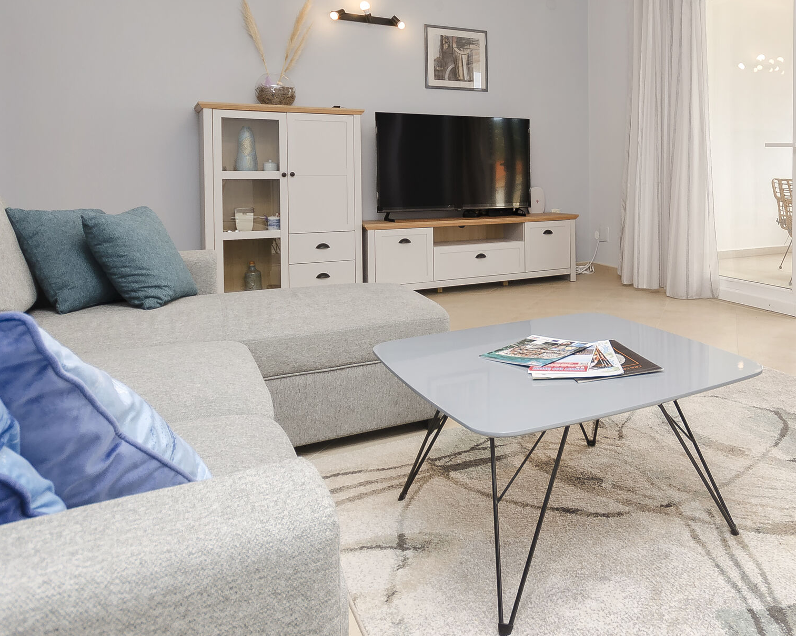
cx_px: 528
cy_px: 241
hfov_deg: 64.4
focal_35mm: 26
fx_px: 612
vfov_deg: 54.3
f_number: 5
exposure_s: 1/100
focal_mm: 10
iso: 200
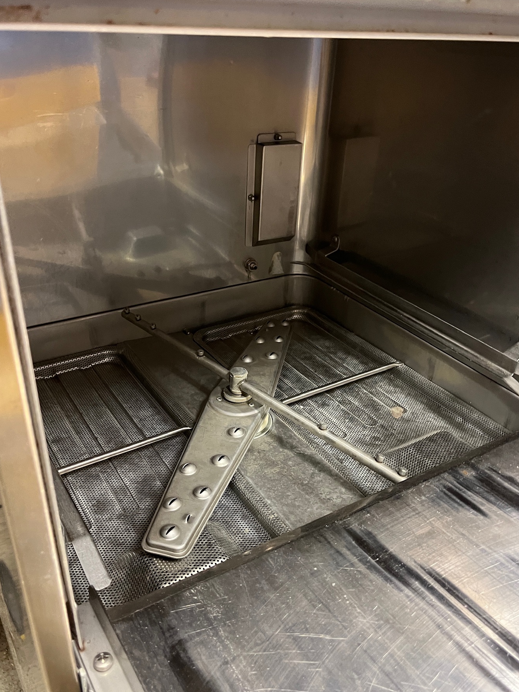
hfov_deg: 46.8
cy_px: 365
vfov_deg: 59.9
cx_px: 260
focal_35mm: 30
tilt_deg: -31.3
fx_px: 600
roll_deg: -2.6
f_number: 1.6
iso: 400
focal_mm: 5.1
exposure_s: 1/33
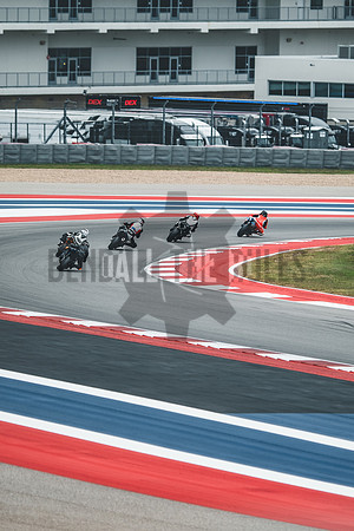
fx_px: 6637
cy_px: 265
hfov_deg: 3.1
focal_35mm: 450
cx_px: 167
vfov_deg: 4.6
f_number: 2
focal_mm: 200
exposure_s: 1/250
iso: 250
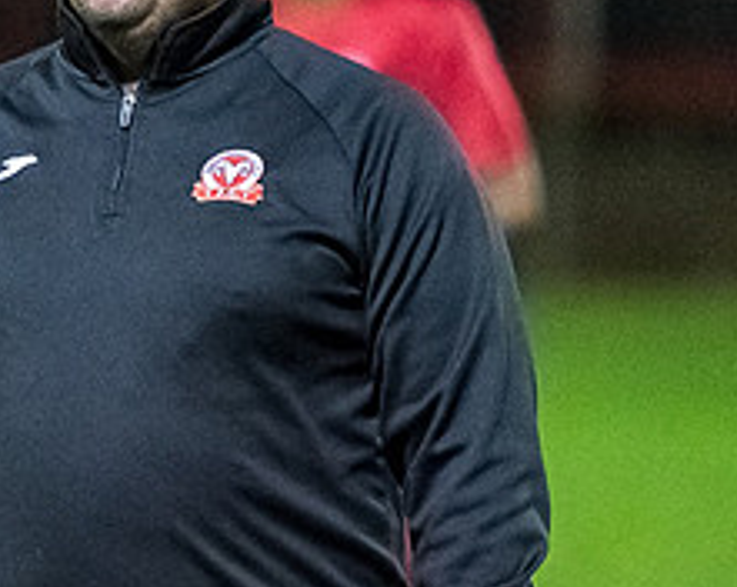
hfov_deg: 2.3
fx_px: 18573
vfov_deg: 1.8
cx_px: 119
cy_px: 307
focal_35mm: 853
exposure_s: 1/1000
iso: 6400
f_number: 2.8
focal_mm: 198
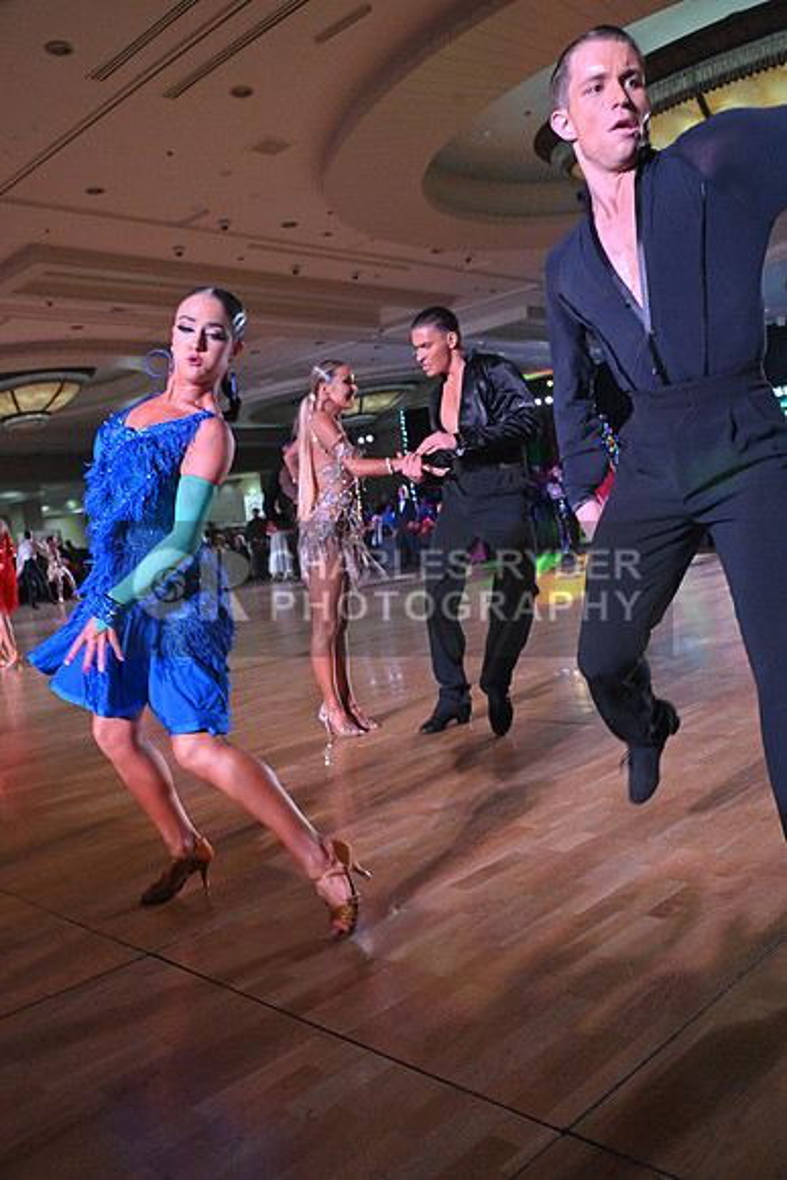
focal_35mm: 31
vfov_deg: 60.3
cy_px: 590
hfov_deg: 42.3
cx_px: 394
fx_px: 1016
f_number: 6.3
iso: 6400
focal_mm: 31
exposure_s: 1/400
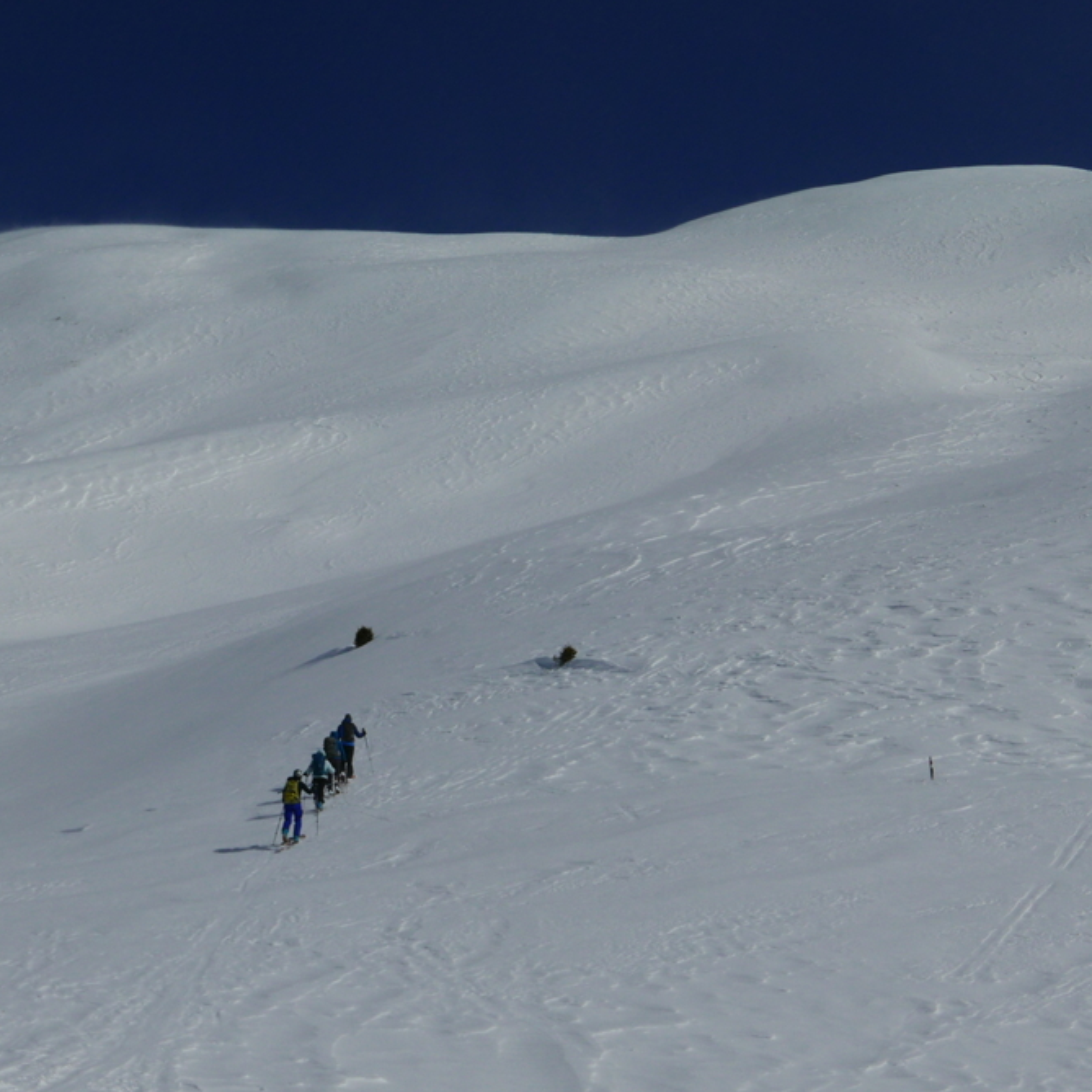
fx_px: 2391
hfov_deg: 25.7
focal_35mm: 67
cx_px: 427
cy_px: 521
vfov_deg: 25.7
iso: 200
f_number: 5.6
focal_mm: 19.9
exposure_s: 1/6400
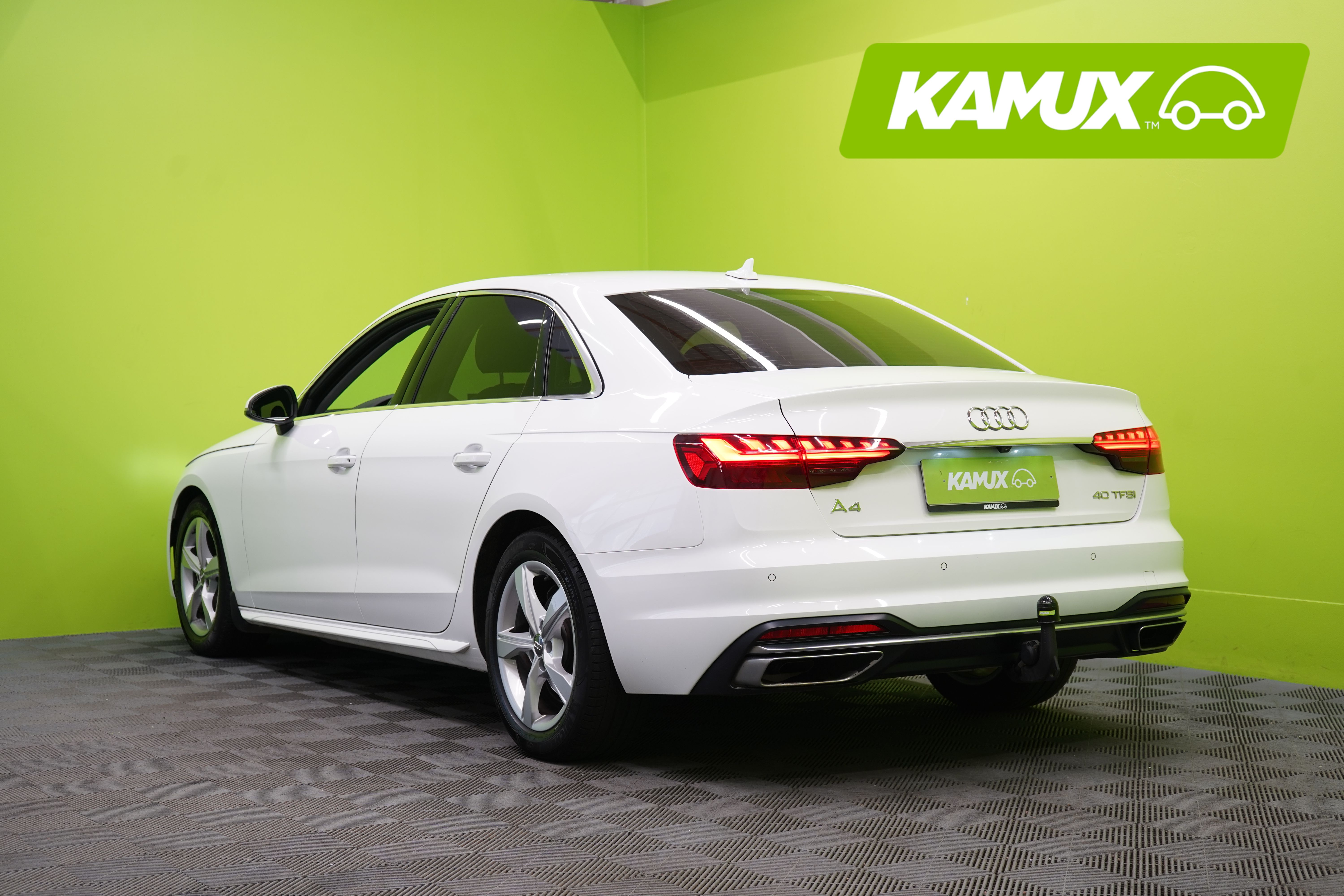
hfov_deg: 38.2
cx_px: 672
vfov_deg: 26.0
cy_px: 448
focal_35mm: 52
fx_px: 1941
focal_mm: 52
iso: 400
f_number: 5
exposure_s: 1/40
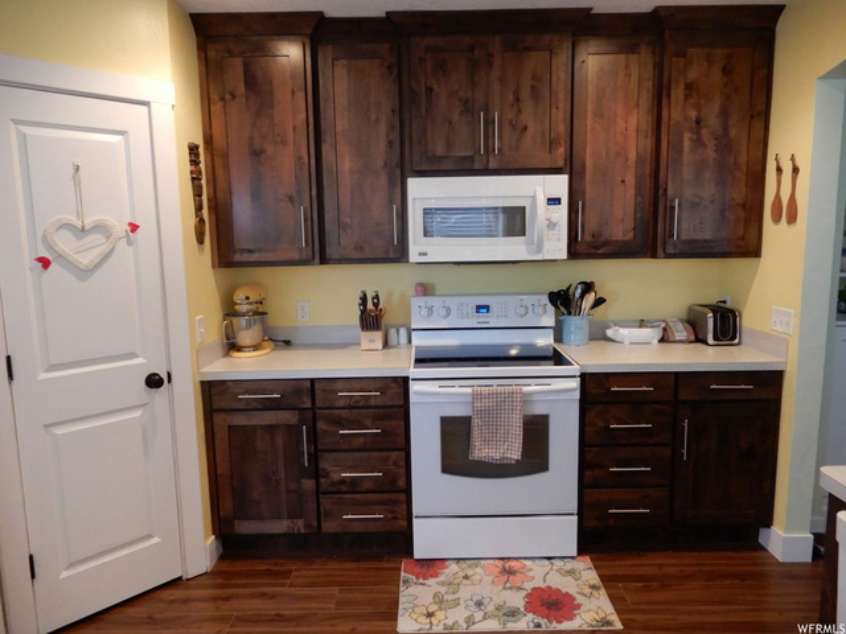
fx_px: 587
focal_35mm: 24
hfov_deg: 71.6
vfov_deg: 56.8
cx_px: 423
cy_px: 317
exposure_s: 1/15
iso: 400
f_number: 3.4
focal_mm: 4.3
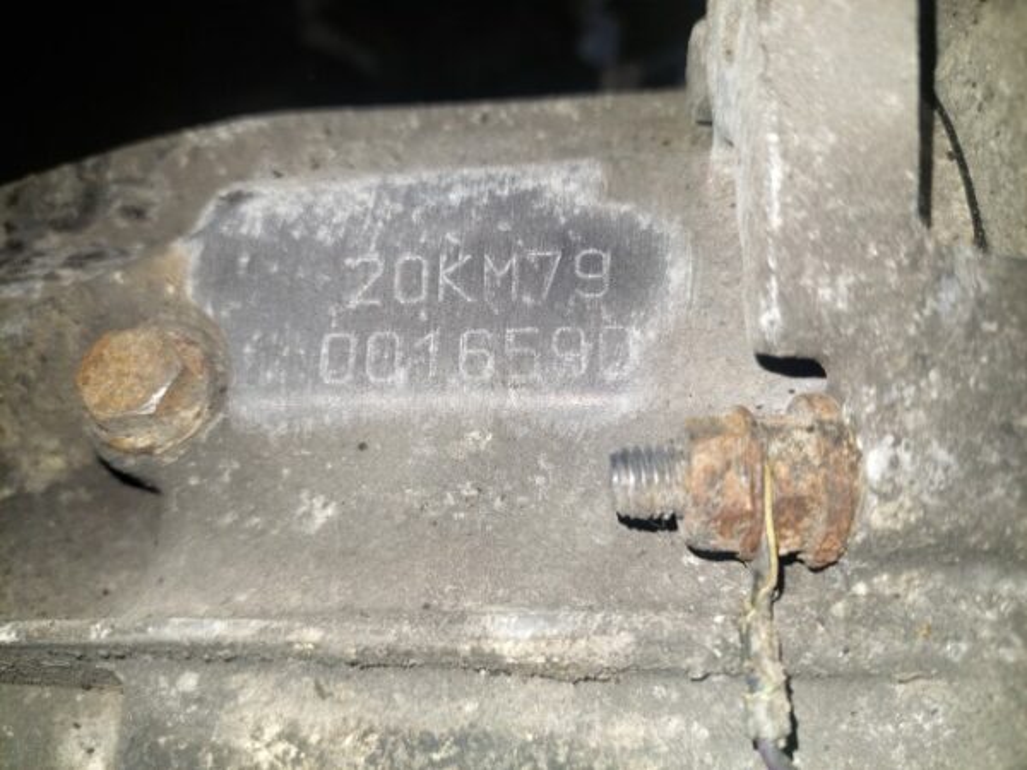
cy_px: 385
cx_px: 514
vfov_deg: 54.9
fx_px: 742
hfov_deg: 69.4
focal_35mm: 25
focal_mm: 5.23
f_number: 1.8
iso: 50
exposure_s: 1/100
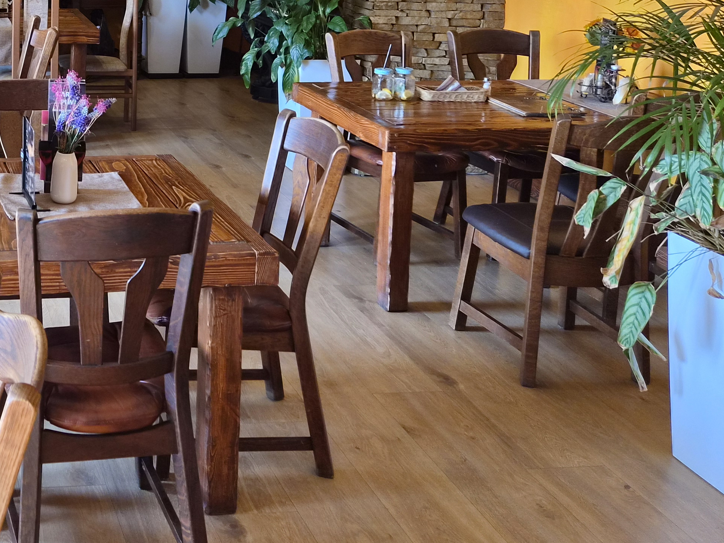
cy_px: 0
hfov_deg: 35.8
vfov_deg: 28.4
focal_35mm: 48
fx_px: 1004
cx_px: -2
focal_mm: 5.4
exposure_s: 1/100
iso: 80
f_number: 1.8
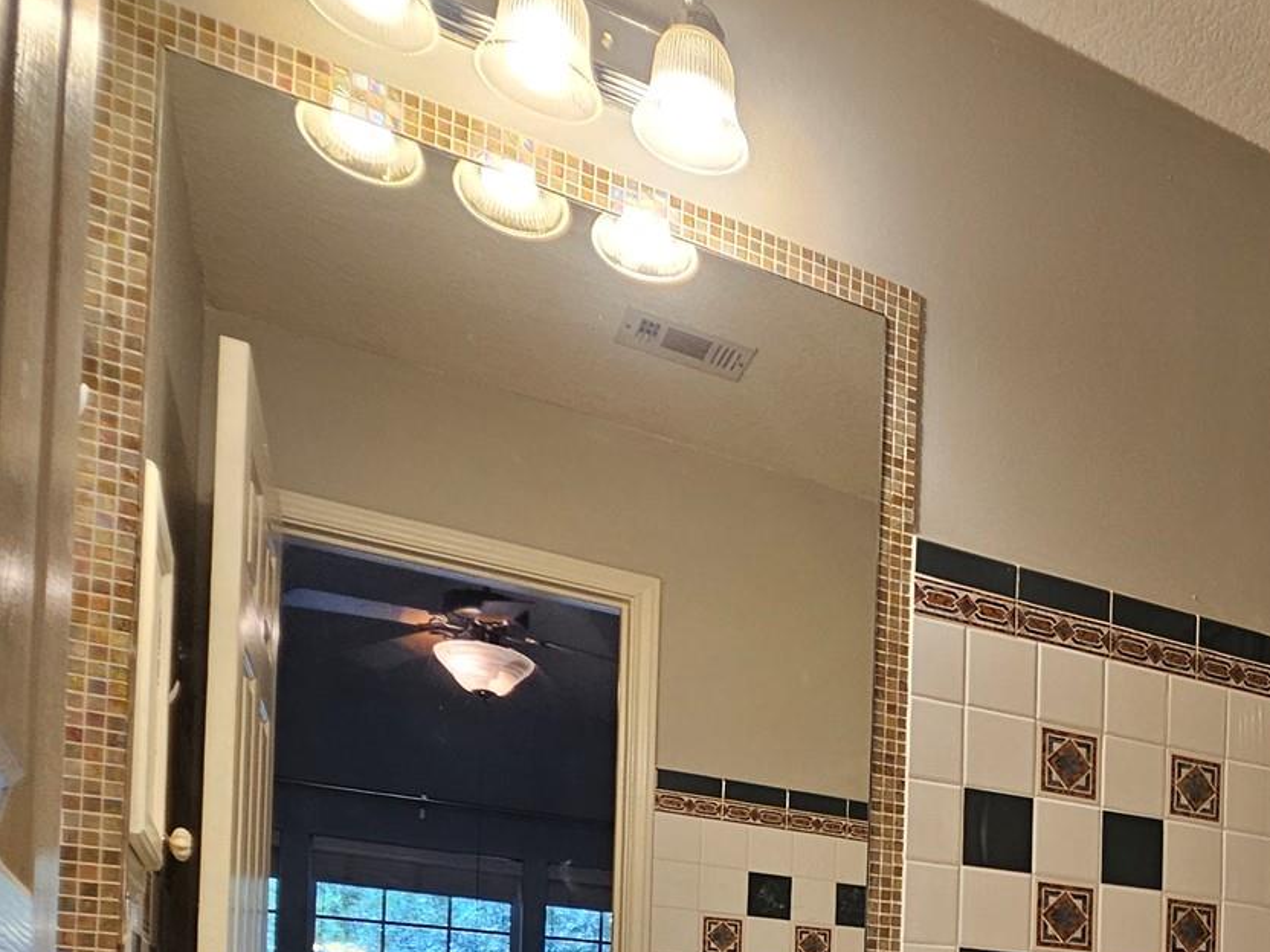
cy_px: 1066
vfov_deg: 36.7
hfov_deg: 50.9
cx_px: 1122
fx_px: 1174
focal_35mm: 32
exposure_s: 1/60
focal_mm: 2.2
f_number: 2.2
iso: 125
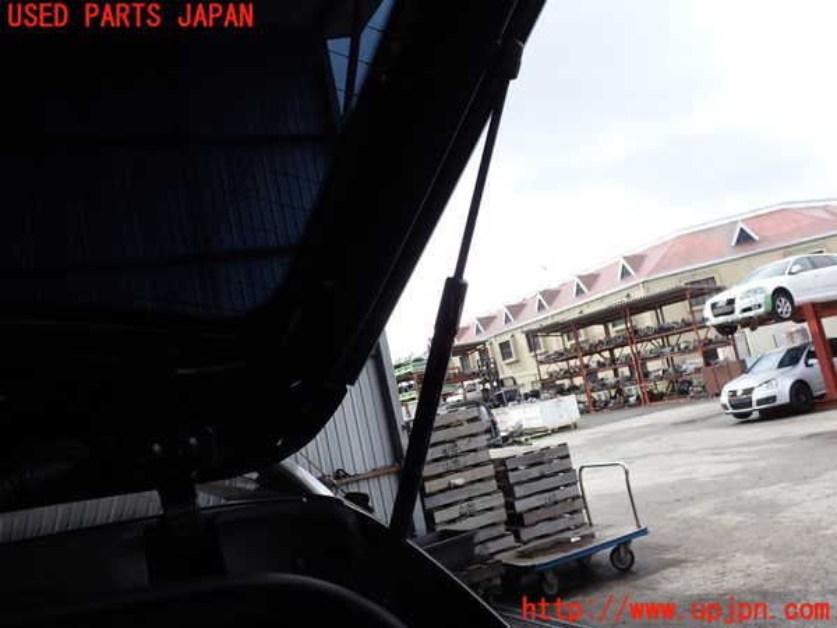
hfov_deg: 60.0
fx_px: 725
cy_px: 314
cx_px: 418
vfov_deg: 46.8
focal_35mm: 30
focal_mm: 5.4
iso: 100
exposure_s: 1/500
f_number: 3.2
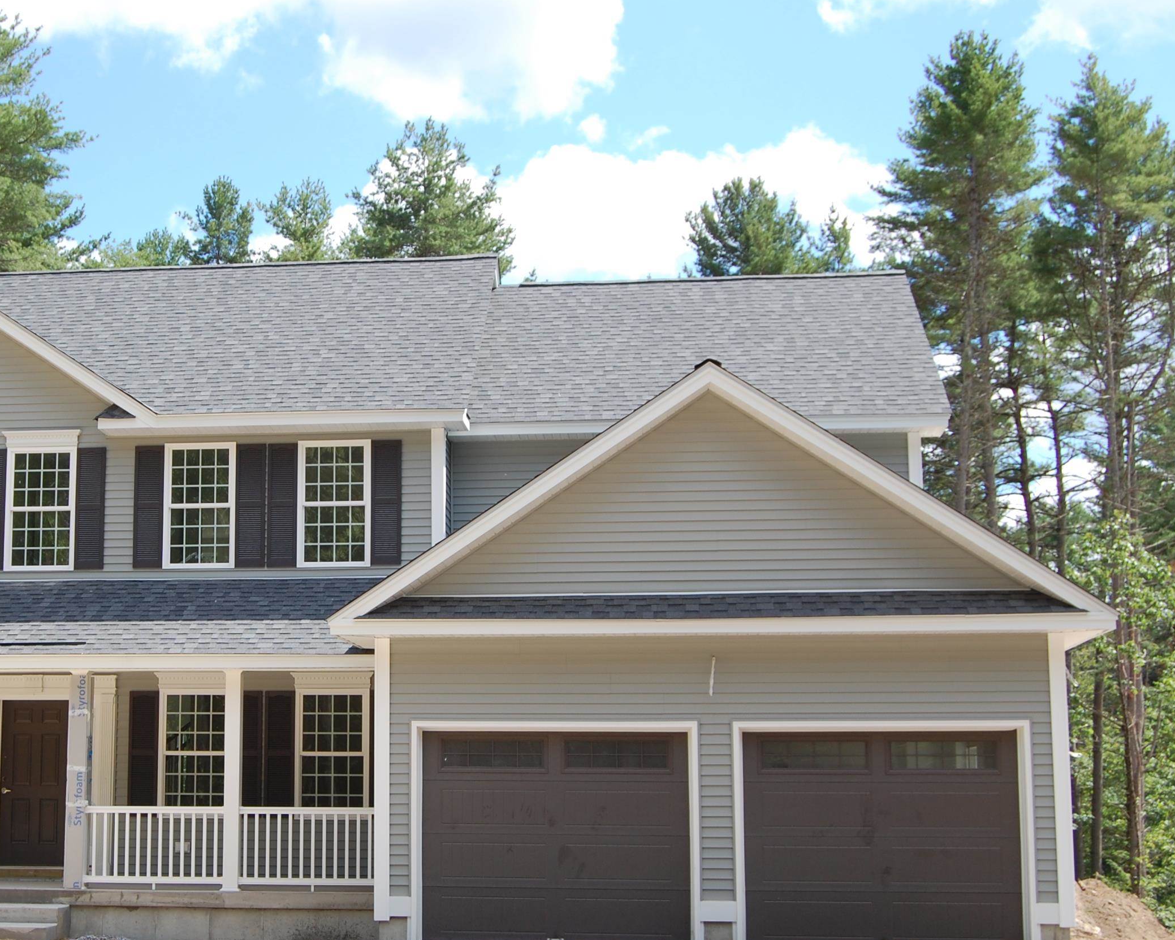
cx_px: 349
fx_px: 1982
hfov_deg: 32.6
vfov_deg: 26.7
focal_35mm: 57
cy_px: 509
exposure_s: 1/250
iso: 200
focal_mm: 28
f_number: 8
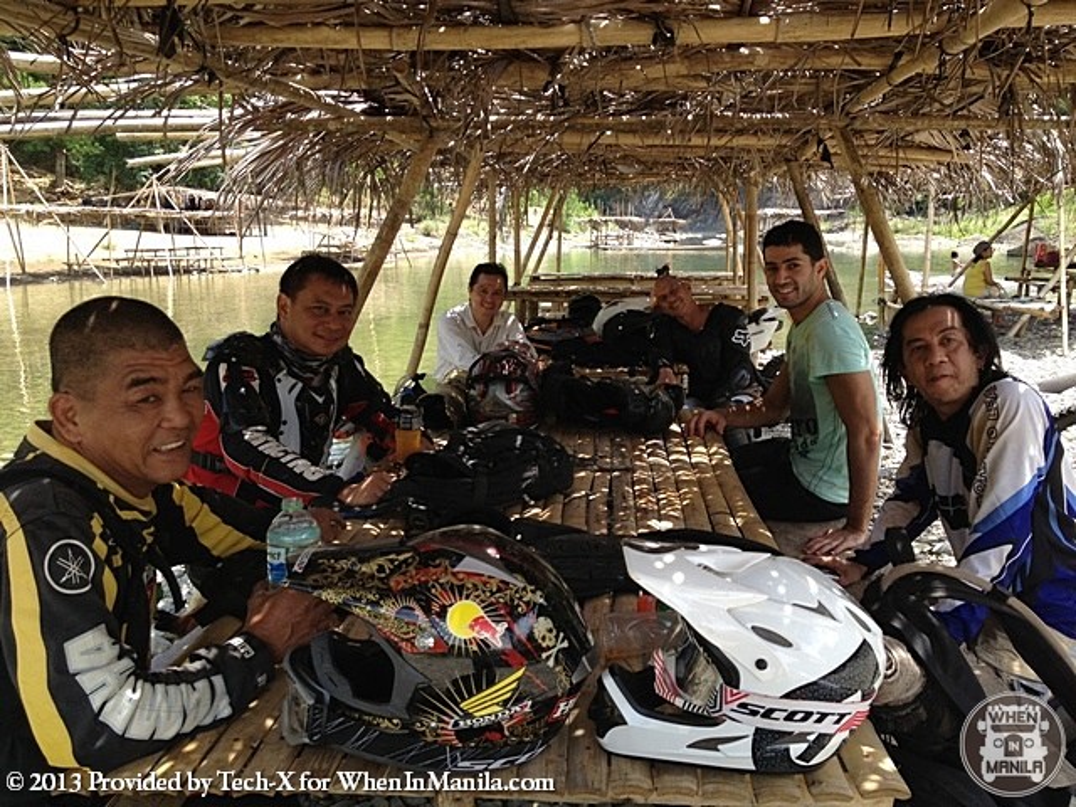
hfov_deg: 52.6
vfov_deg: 40.7
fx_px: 1088
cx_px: 538
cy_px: 404
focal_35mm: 35
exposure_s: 1/323
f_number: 2.4
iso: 50
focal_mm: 4.28
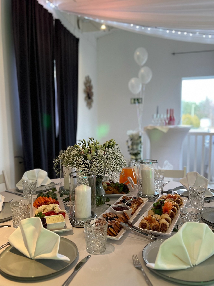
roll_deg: -0.1
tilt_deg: -5.0
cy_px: 146
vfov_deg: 60.0
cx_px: 101
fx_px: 247
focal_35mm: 30
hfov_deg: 46.8
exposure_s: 1/50
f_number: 1.5
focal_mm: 5.7
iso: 160
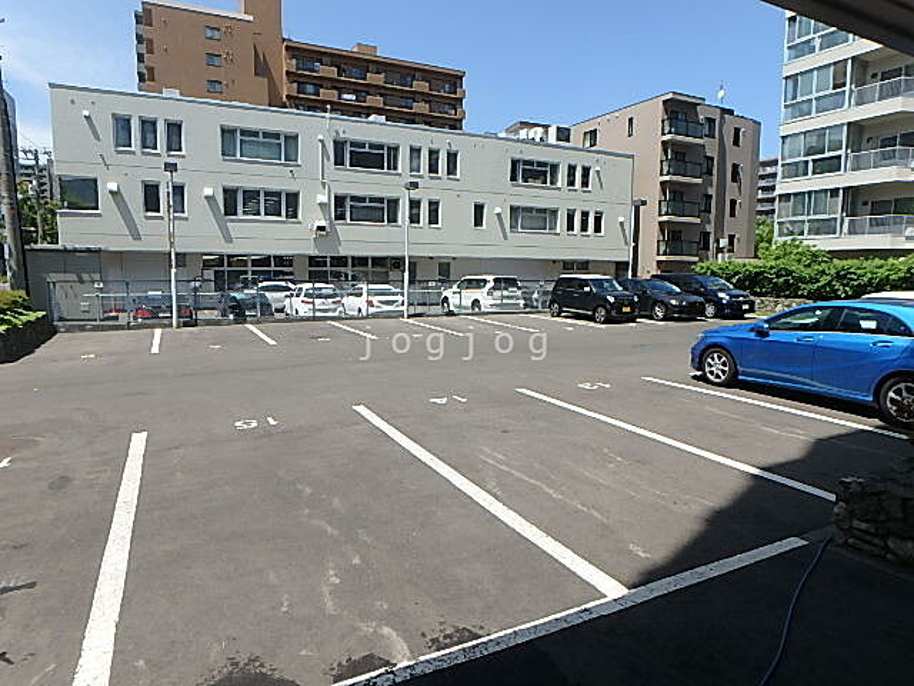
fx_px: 554
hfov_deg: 79.0
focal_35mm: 21
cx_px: 457
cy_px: 343
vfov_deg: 63.4
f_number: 6
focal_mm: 3.7
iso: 125
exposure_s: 1/400
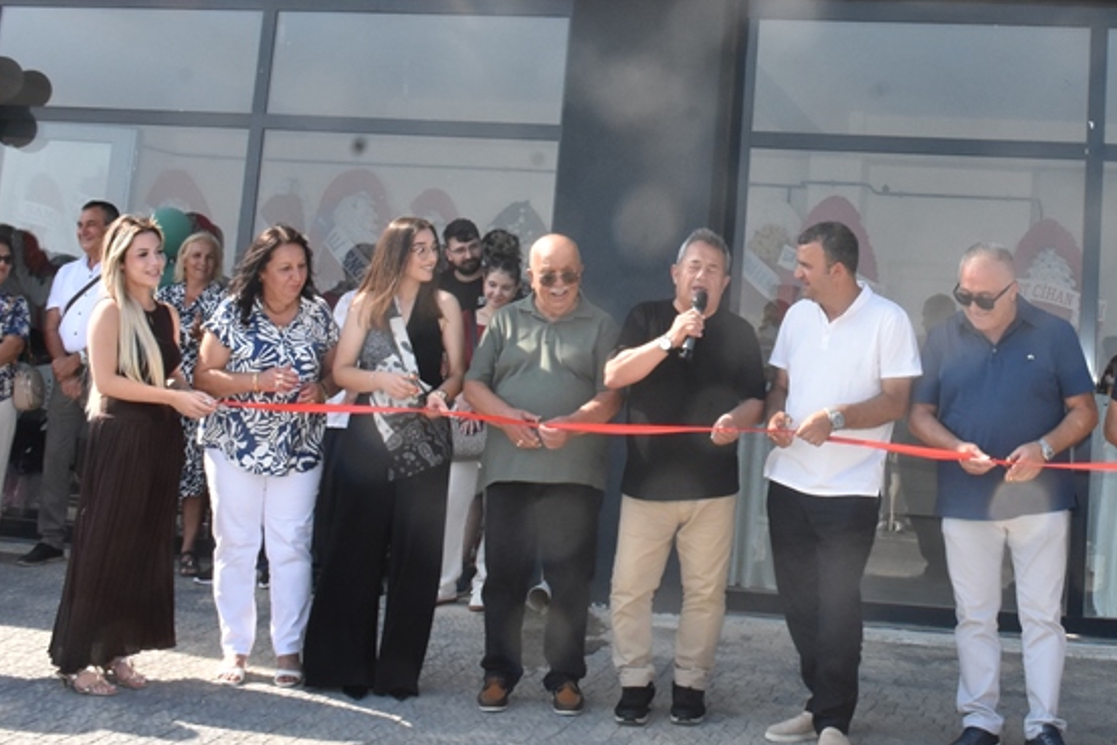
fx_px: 1552
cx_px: 848
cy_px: 128
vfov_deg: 26.4
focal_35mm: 50
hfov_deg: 38.5
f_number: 14
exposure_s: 1/320
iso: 1250
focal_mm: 18
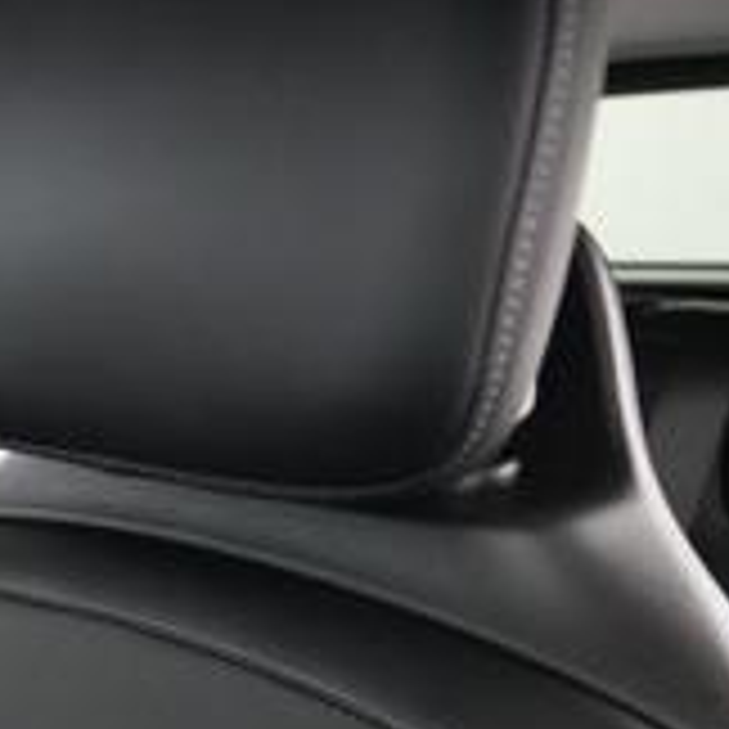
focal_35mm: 57
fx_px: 1358
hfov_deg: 21.3
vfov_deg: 28.1
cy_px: 738
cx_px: -544
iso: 12800
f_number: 2.8
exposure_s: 1/80
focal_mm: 17
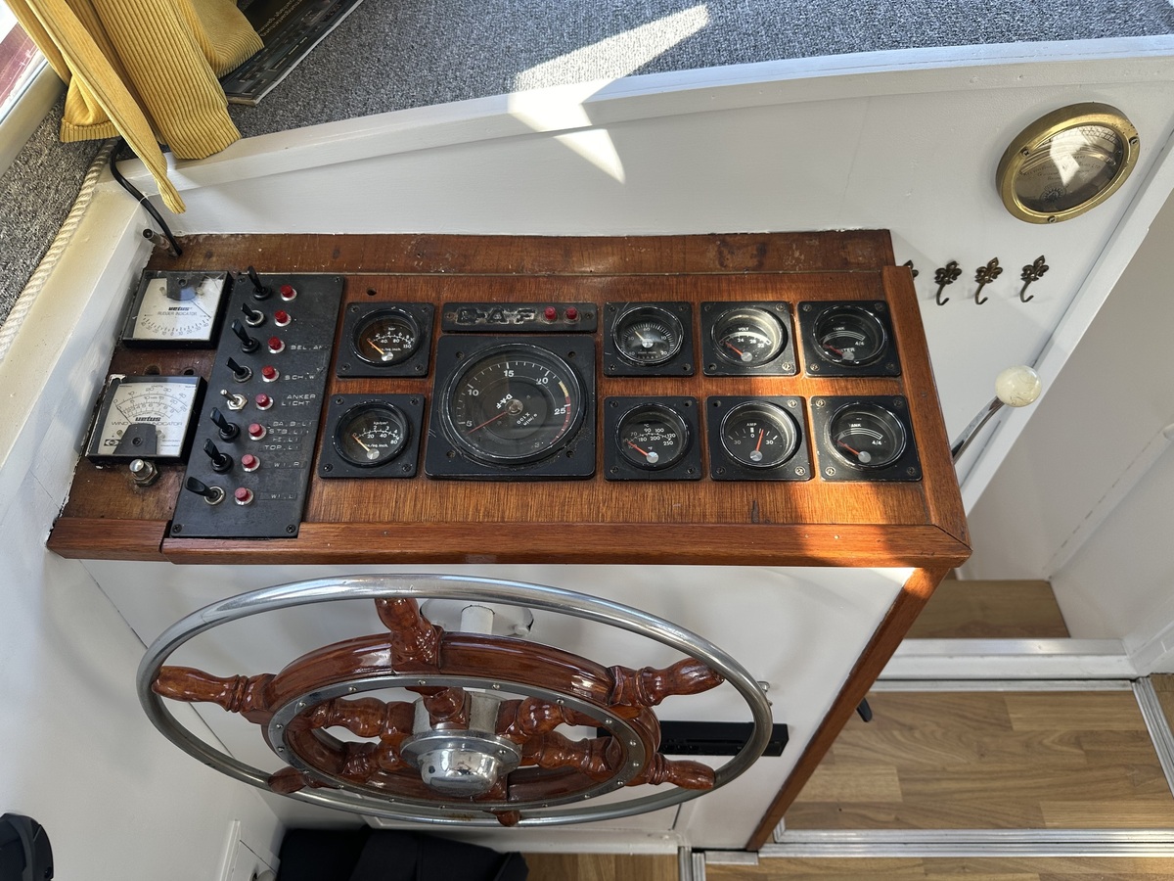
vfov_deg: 56.8
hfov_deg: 71.6
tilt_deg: -52.8
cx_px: 587
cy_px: 440
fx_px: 814
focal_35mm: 24
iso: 80
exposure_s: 1/300
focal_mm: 6.86
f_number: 1.78
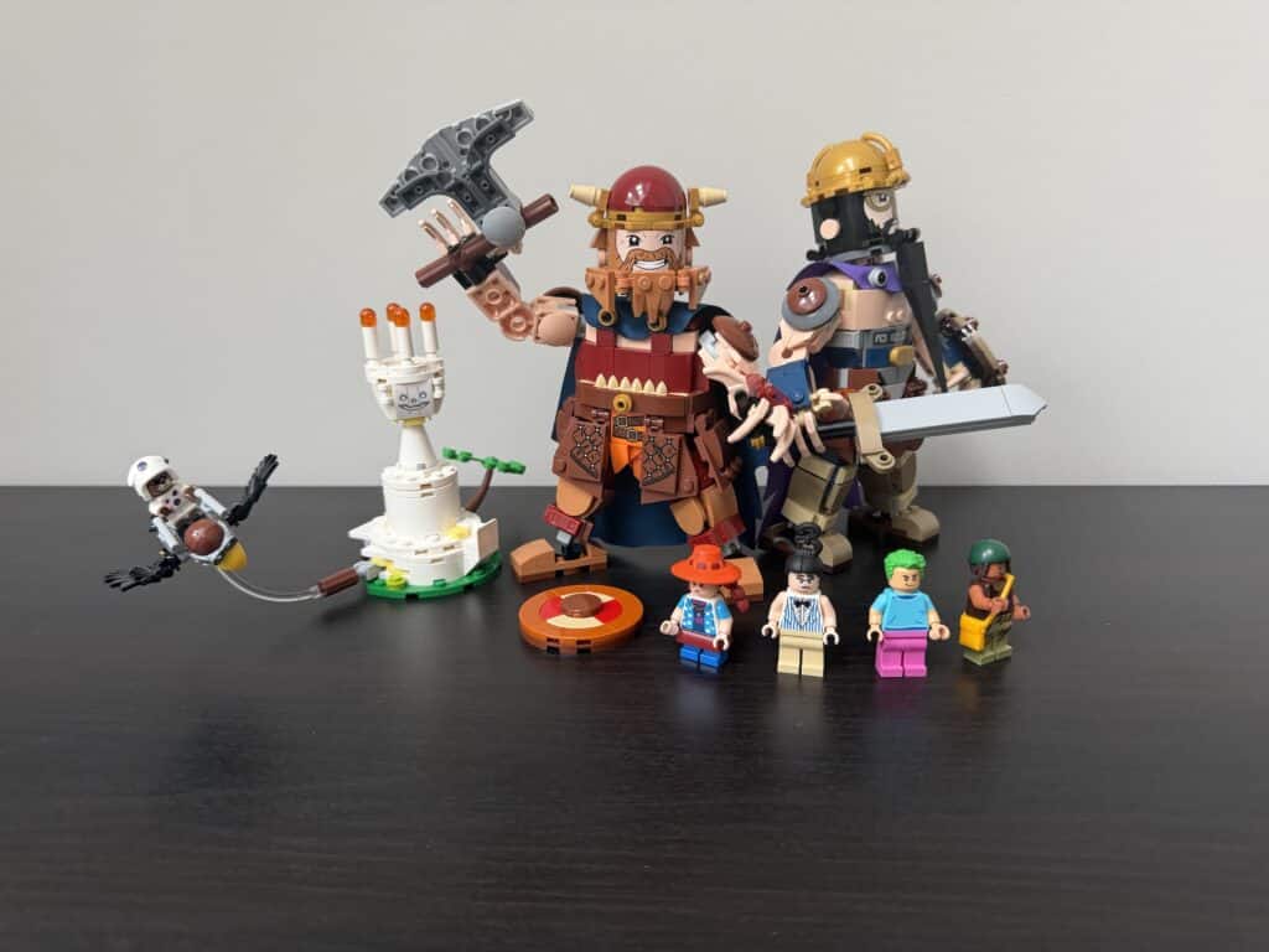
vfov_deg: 56.8
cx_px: 634
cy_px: 476
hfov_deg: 71.6
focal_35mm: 24
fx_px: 880
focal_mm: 6.76
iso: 200
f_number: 1.78
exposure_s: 1/74
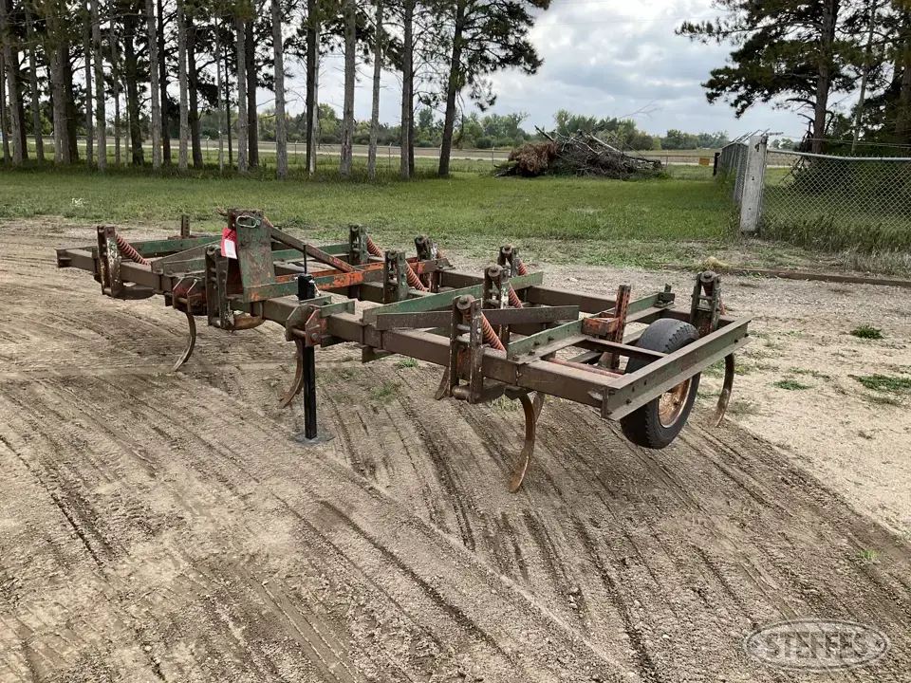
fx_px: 763
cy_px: 342
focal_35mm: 29
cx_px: 456
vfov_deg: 48.2
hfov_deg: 61.7
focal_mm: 3
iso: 25
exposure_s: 1/524
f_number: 1.8
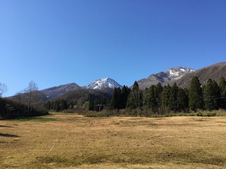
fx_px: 202
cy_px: 84
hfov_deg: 58.4
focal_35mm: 31
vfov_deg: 45.4
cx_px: 113
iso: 25
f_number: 2.4
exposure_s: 1/970
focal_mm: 3.3
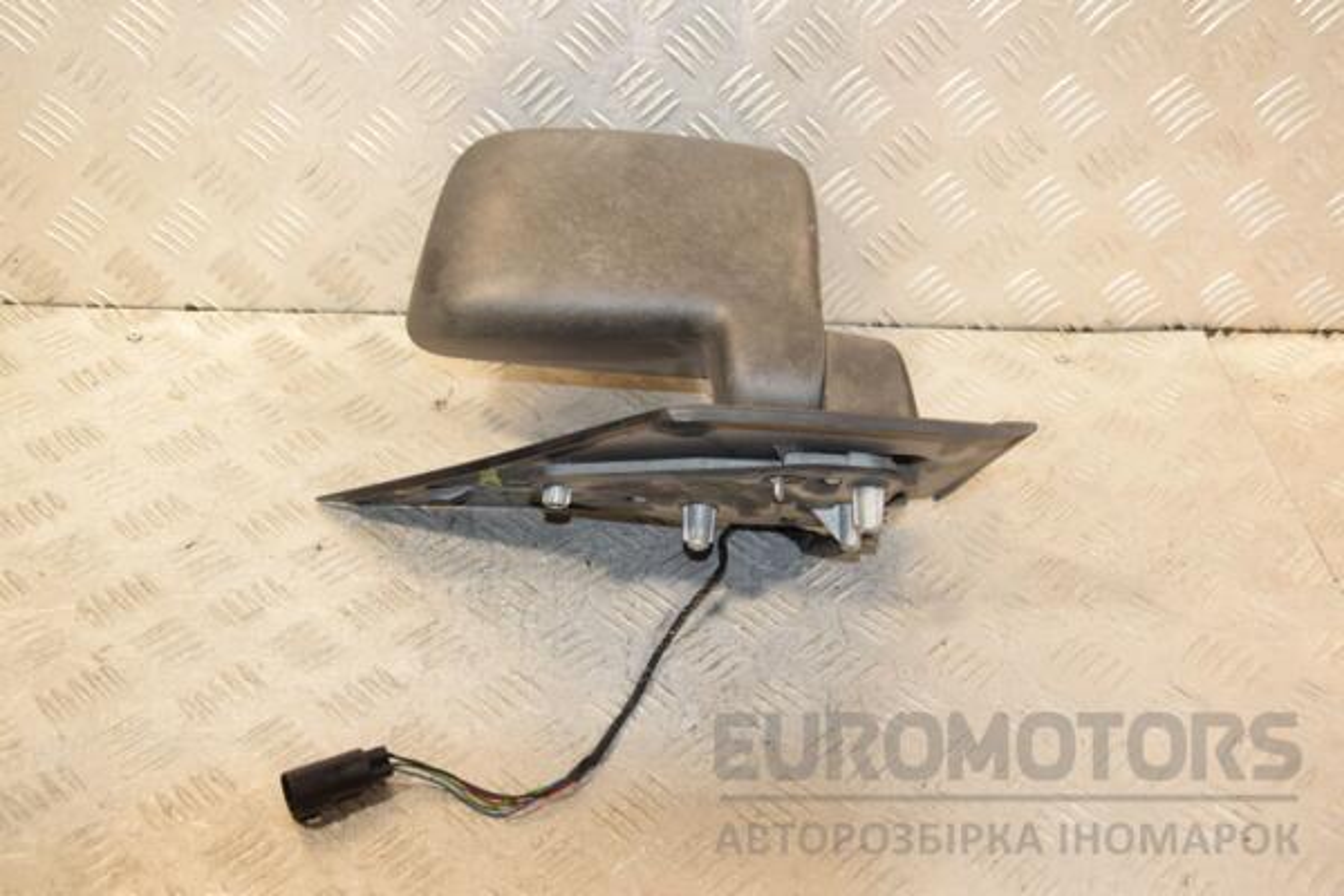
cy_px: 448
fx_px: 1568
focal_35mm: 42
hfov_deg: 46.4
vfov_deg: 31.9
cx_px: 672
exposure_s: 1/200
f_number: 6.3
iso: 1600
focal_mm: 28
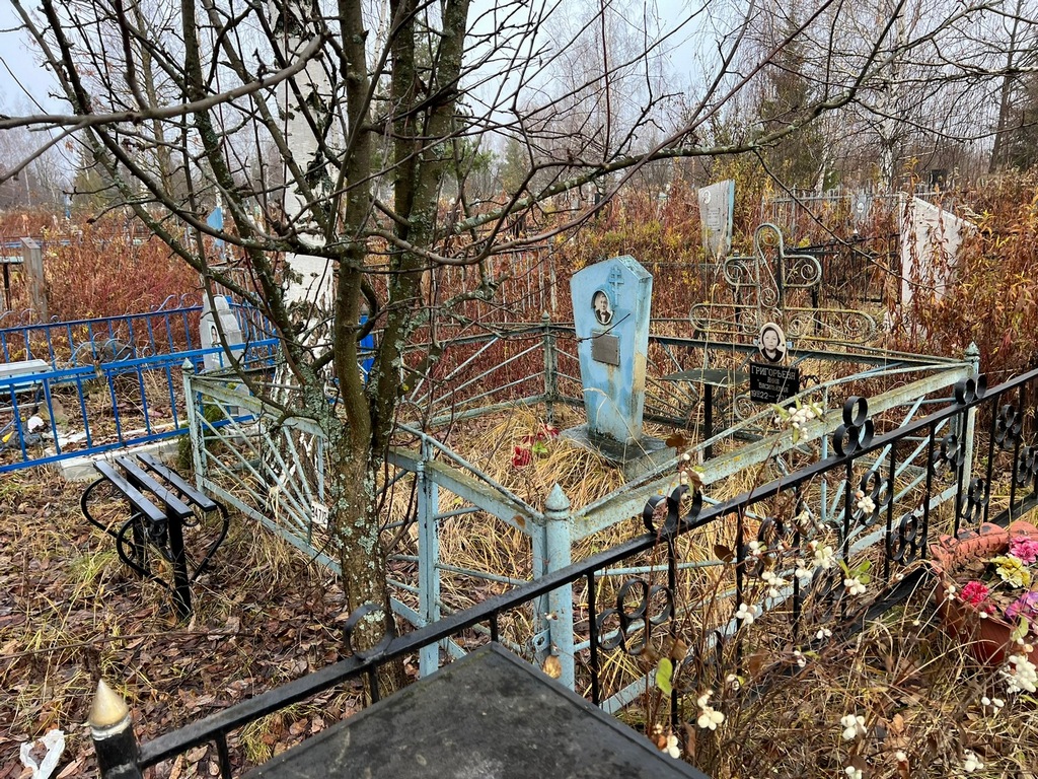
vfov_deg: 53.1
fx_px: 780
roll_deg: +2.4
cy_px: 390
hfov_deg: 67.3
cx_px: 519
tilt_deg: -16.3
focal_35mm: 26
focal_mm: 5.7
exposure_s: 1/291
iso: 40
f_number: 1.5
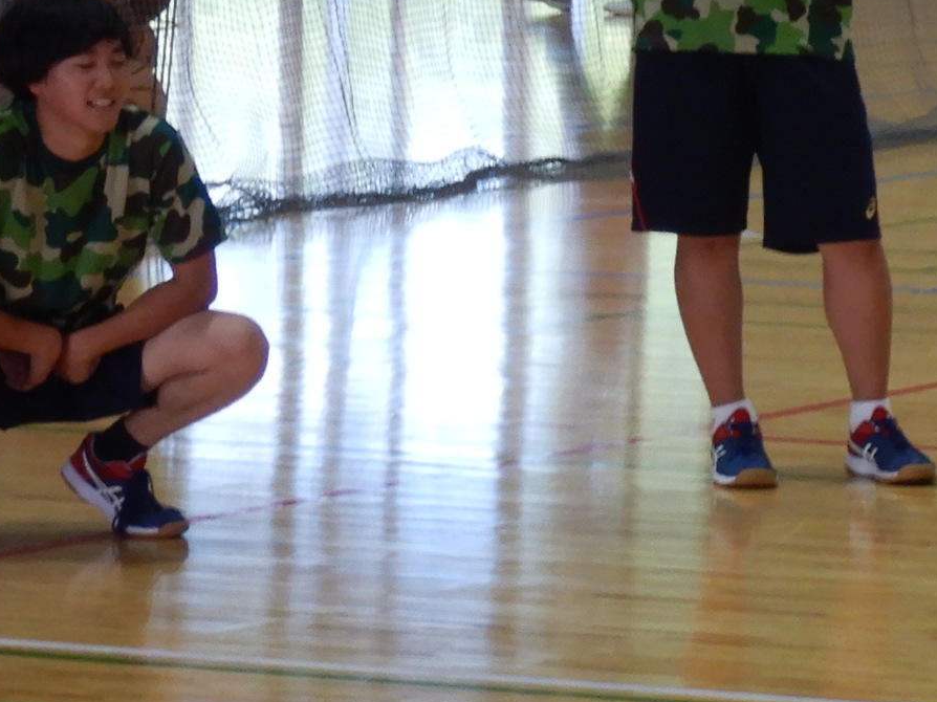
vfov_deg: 5.6
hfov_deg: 7.3
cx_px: 1648
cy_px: 29
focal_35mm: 263
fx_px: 7117
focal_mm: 13
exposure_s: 1/30
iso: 160
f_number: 4.5
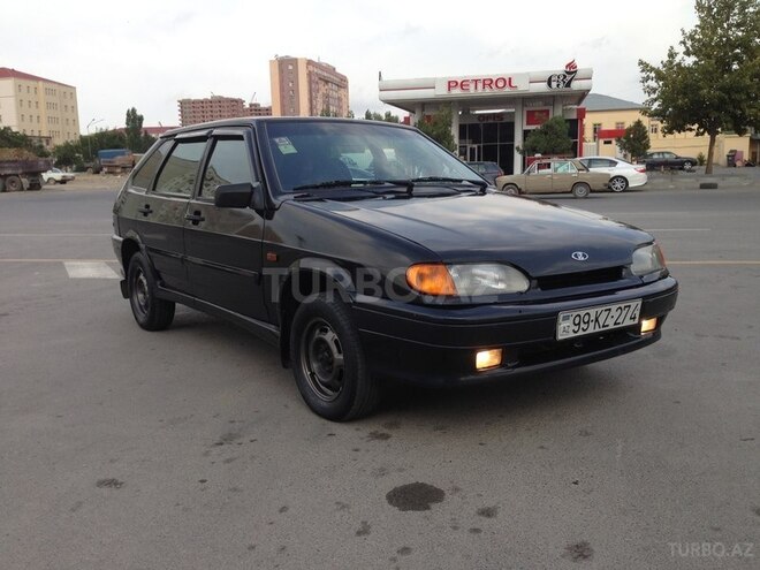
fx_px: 725
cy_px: 285
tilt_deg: -8.7
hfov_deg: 55.4
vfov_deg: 42.9
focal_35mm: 33
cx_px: 380
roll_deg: +0.9
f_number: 2.4
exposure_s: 1/376
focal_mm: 4.12
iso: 50
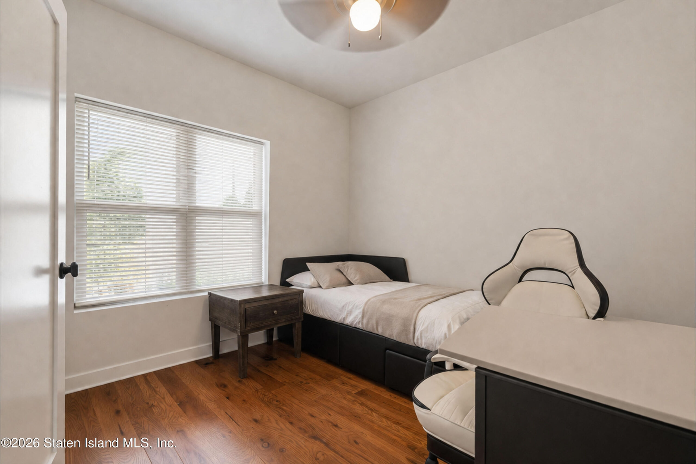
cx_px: 348
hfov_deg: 96.7
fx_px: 309
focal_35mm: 16
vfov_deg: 73.8
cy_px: 232
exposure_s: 1/13
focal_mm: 16
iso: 64
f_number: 4
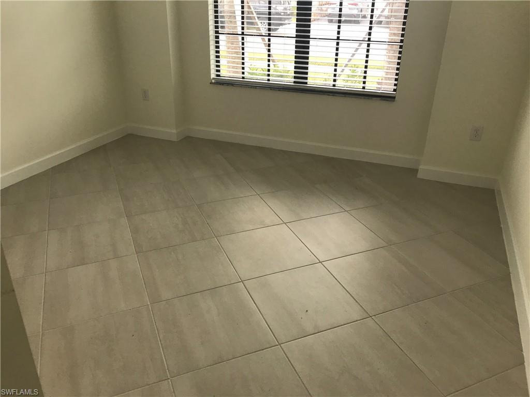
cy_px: 198
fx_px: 429
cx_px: 265
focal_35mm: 28
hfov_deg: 63.4
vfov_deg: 49.7
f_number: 1.8
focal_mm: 3.99
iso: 32
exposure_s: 1/120
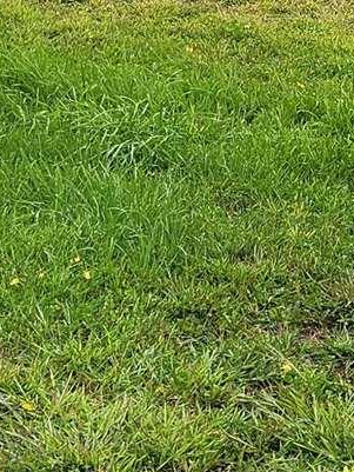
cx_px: 276
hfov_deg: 11.2
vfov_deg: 14.6
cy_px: -38
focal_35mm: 132
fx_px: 1799
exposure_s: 1/944
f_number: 1.8
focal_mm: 5.4
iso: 20
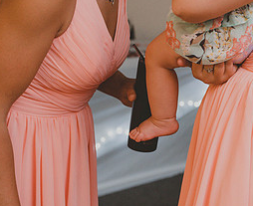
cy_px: -11
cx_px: 210
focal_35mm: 126
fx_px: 950
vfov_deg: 12.2
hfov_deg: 15.0
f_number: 4
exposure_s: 1/60
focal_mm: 49
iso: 2000
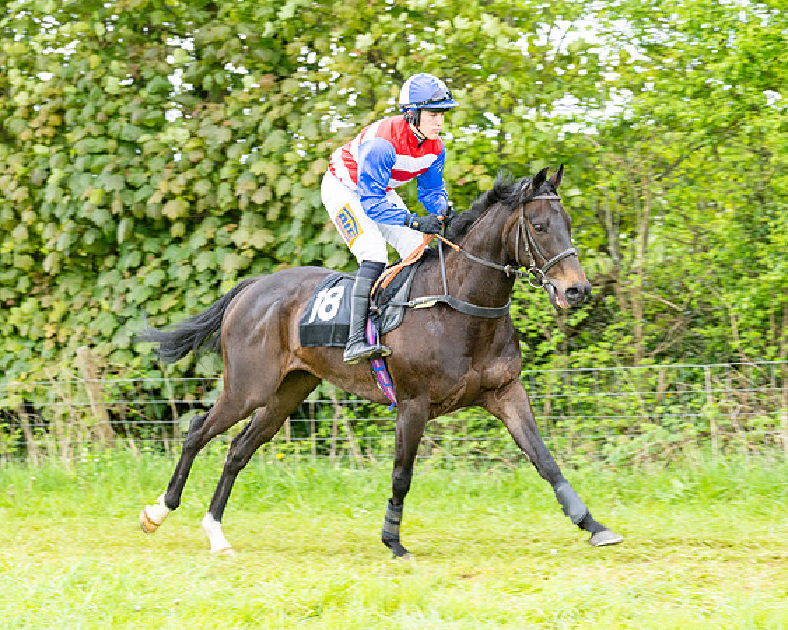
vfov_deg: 9.4
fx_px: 3824
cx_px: 390
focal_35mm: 164
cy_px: 297
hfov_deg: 11.8
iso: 400
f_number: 5
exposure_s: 1/320
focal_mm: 110
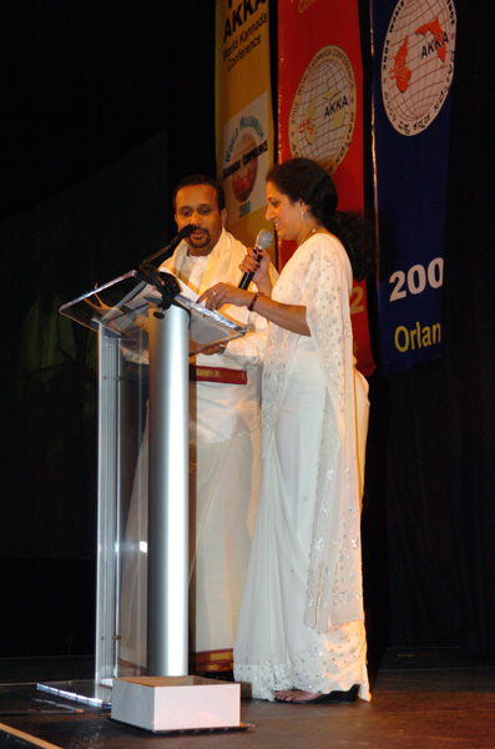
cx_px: 248
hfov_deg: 20.5
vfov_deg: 30.6
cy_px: 374
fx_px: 1368
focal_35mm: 66
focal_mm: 44
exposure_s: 1/100
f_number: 4
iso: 800
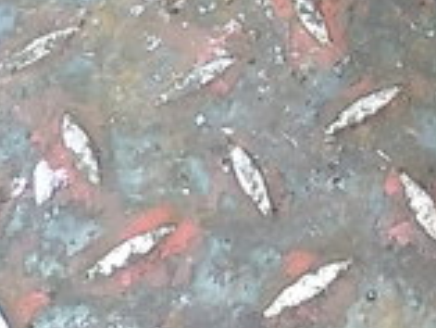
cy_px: -317
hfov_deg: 15.3
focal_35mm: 122
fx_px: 1538
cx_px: 592
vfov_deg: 11.1
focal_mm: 4.1
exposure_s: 1/15
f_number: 3.3
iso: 800
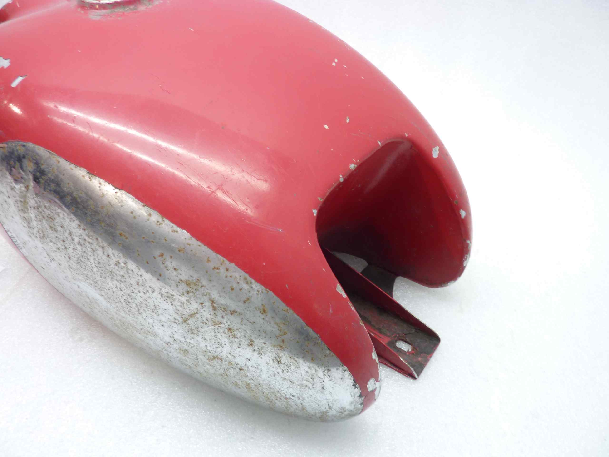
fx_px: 440
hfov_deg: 69.4
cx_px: 304
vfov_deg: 54.9
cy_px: 228
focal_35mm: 25
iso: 80
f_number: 3.3
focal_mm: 4.1
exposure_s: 1/8
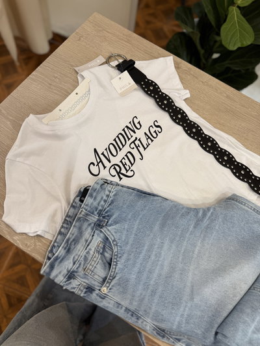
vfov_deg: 71.6
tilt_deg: -69.4
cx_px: 130
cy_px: 173
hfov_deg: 56.8
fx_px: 240
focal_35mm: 24
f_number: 1.78
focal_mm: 6.76
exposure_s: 1/139
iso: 50
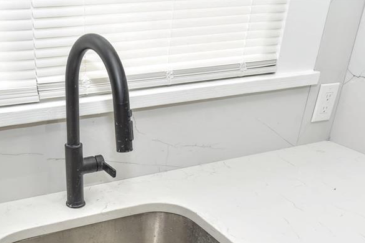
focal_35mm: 42
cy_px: 210
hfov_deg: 44.3
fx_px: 426
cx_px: 77
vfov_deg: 30.7
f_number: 5.6
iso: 640
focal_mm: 24
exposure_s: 1/125
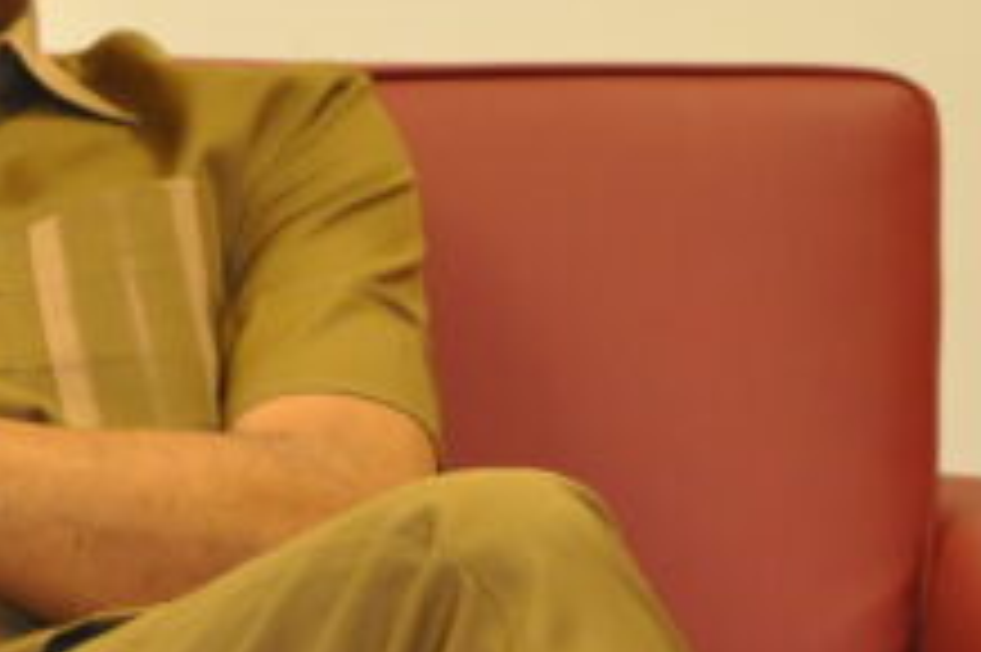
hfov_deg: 11.2
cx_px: -99
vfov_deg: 7.5
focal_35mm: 182
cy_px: 265
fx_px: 4956
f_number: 5
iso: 1600
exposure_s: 1/60
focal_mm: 38
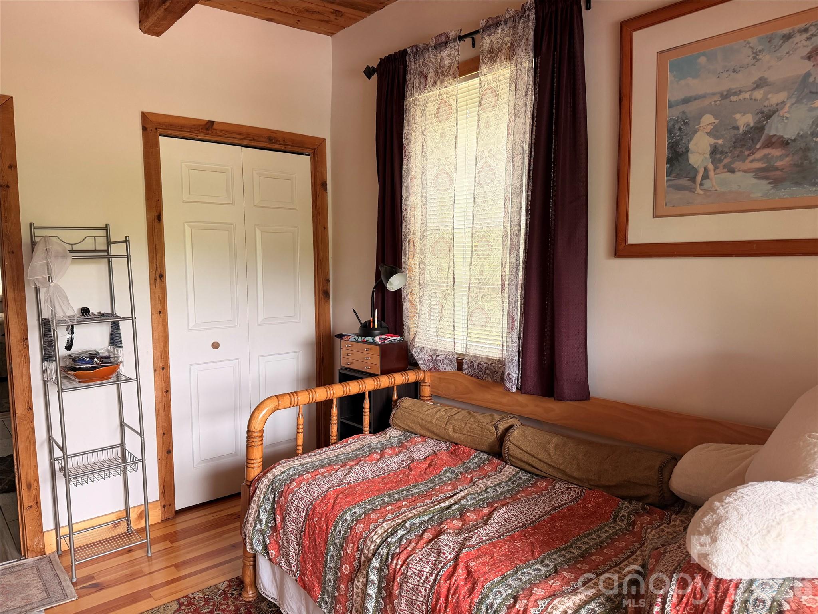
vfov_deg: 56.8
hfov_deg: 71.6
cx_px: 409
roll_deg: +0.6
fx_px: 567
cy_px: 307
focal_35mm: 24
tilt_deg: -5.6
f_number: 1.78
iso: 160
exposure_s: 1/121
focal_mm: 6.76
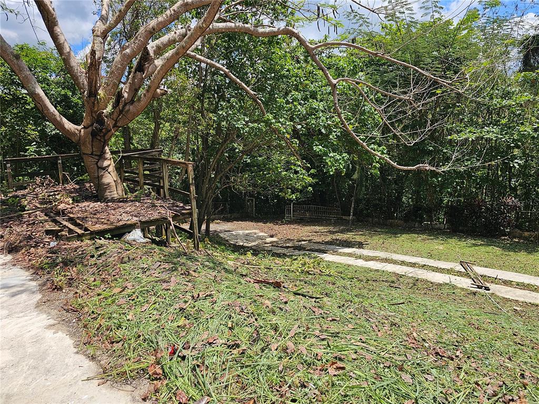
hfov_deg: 73.9
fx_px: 358
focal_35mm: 23
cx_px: 270
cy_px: 202
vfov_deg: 58.9
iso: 10
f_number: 1.7
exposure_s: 1/703
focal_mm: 6.3
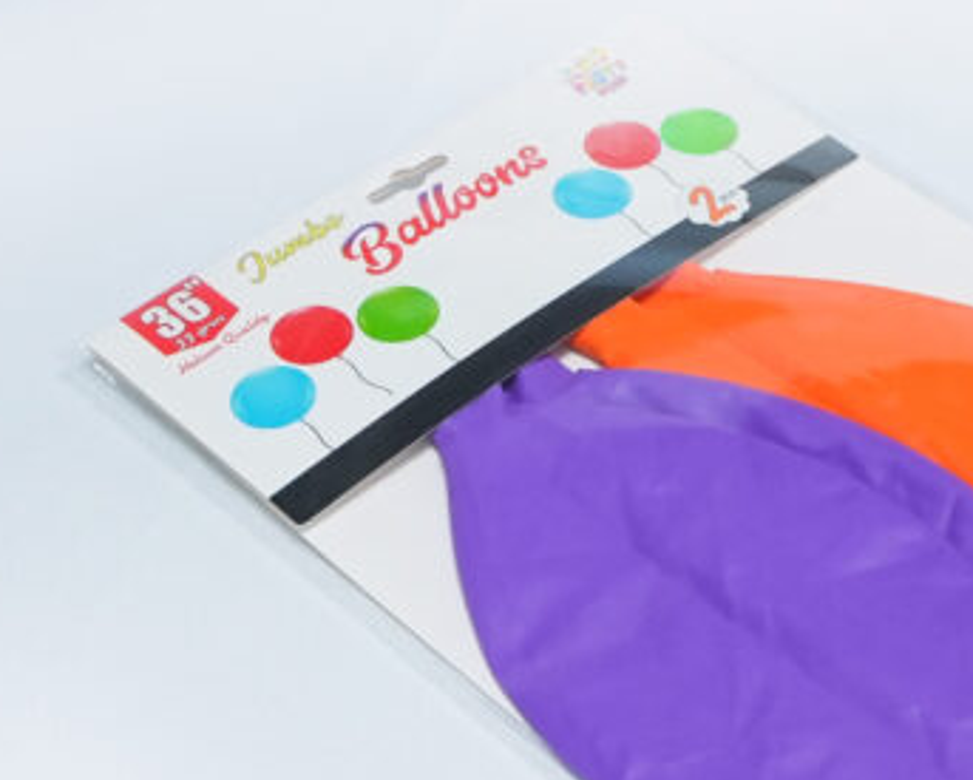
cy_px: 518
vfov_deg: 17.4
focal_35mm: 88
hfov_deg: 21.3
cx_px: 837
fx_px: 2536
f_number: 10
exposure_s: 1/160
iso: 2500
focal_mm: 31
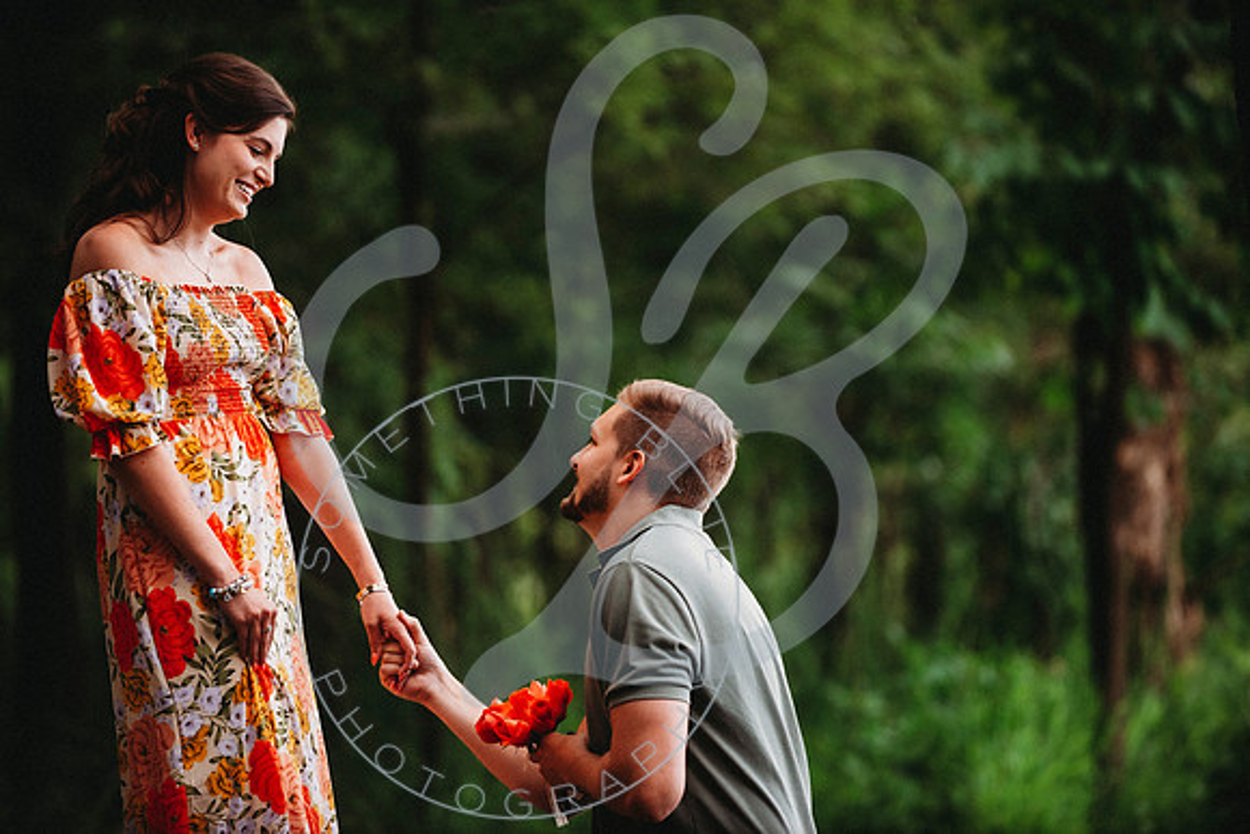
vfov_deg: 7.6
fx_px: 6251
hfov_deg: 11.4
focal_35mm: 180
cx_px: 625
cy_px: 417
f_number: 2.8
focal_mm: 180
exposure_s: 1/320
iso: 1250
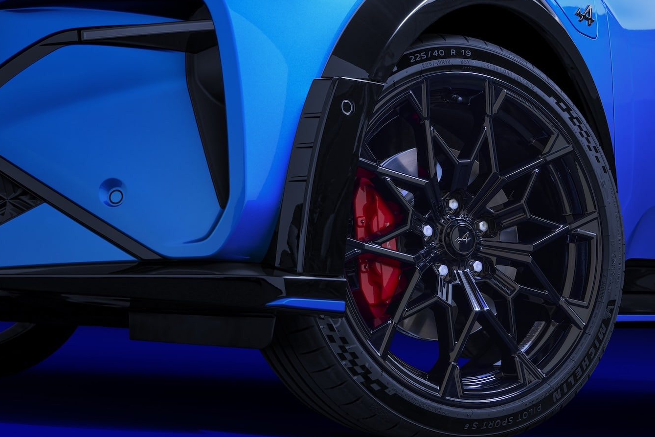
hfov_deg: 35.6
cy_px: 230
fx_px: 1019
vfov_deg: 24.2
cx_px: 352
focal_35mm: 56
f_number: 10
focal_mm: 50
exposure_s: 1/5
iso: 160
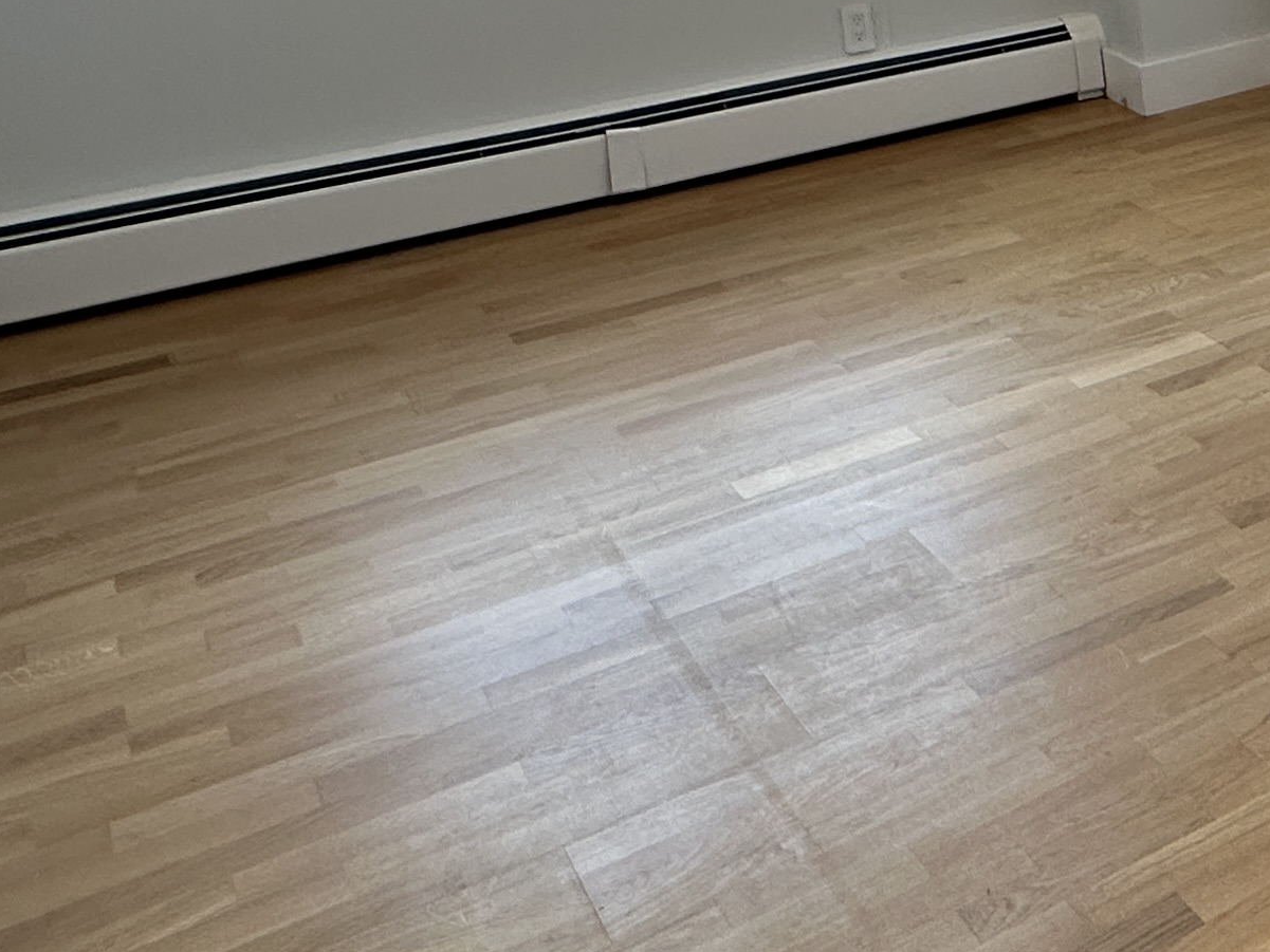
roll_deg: +0.6
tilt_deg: -20.9
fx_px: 1725
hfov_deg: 33.7
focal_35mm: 47
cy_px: 202
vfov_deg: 30.2
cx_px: 1483
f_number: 2.2
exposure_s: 1/120
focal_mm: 2.22
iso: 100
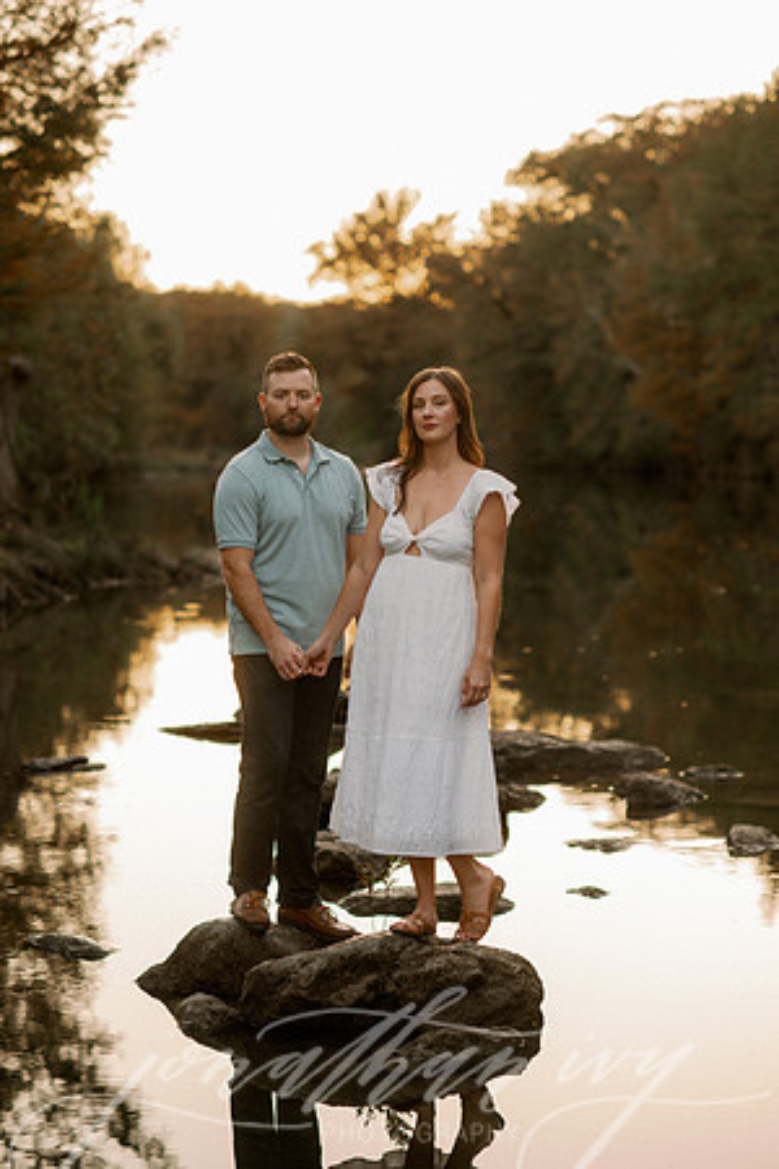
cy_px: 584
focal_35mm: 85
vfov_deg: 23.9
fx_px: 2759
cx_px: 390
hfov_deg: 16.1
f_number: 2.8
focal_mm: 85
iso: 80
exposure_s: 1/100
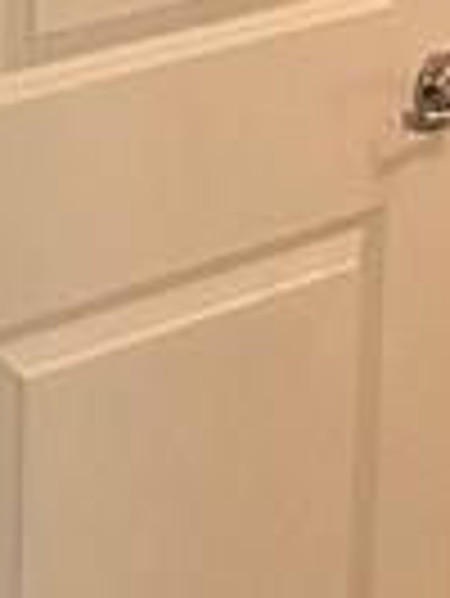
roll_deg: +1.2
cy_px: -220
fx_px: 3461
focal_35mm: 200
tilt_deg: -6.3
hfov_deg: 6.9
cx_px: -734
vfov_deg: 9.7
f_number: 1.8
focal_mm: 4.25
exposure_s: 1/60
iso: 80
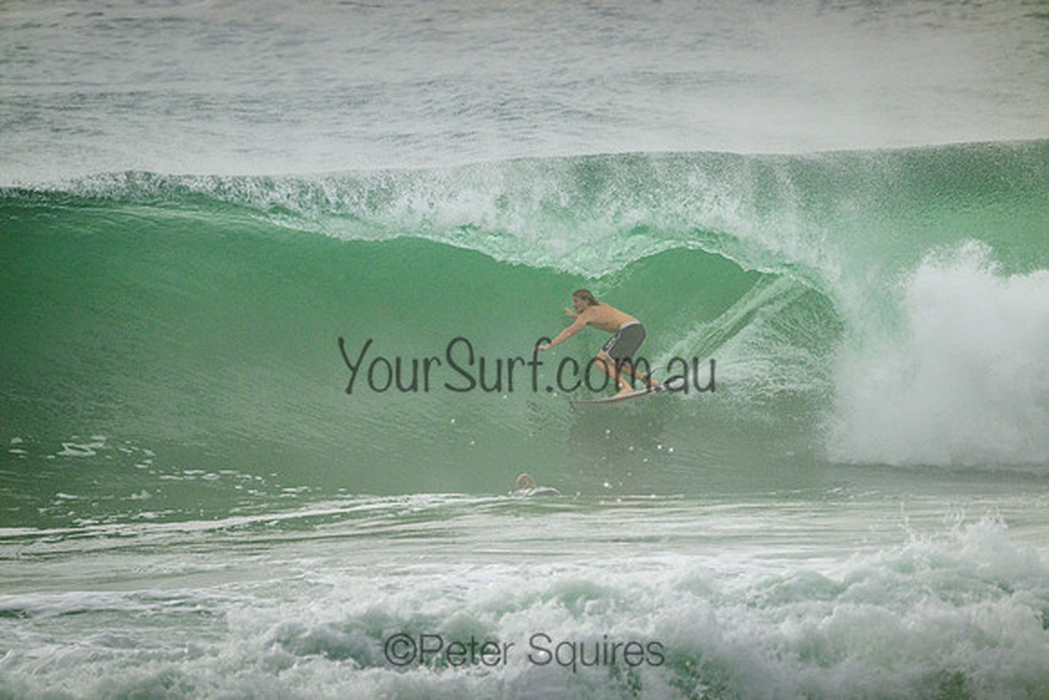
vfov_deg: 1.7
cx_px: 524
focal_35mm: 800
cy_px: 350
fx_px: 23315
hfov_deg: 2.6
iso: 1600
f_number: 11
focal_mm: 800
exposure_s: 1/2500
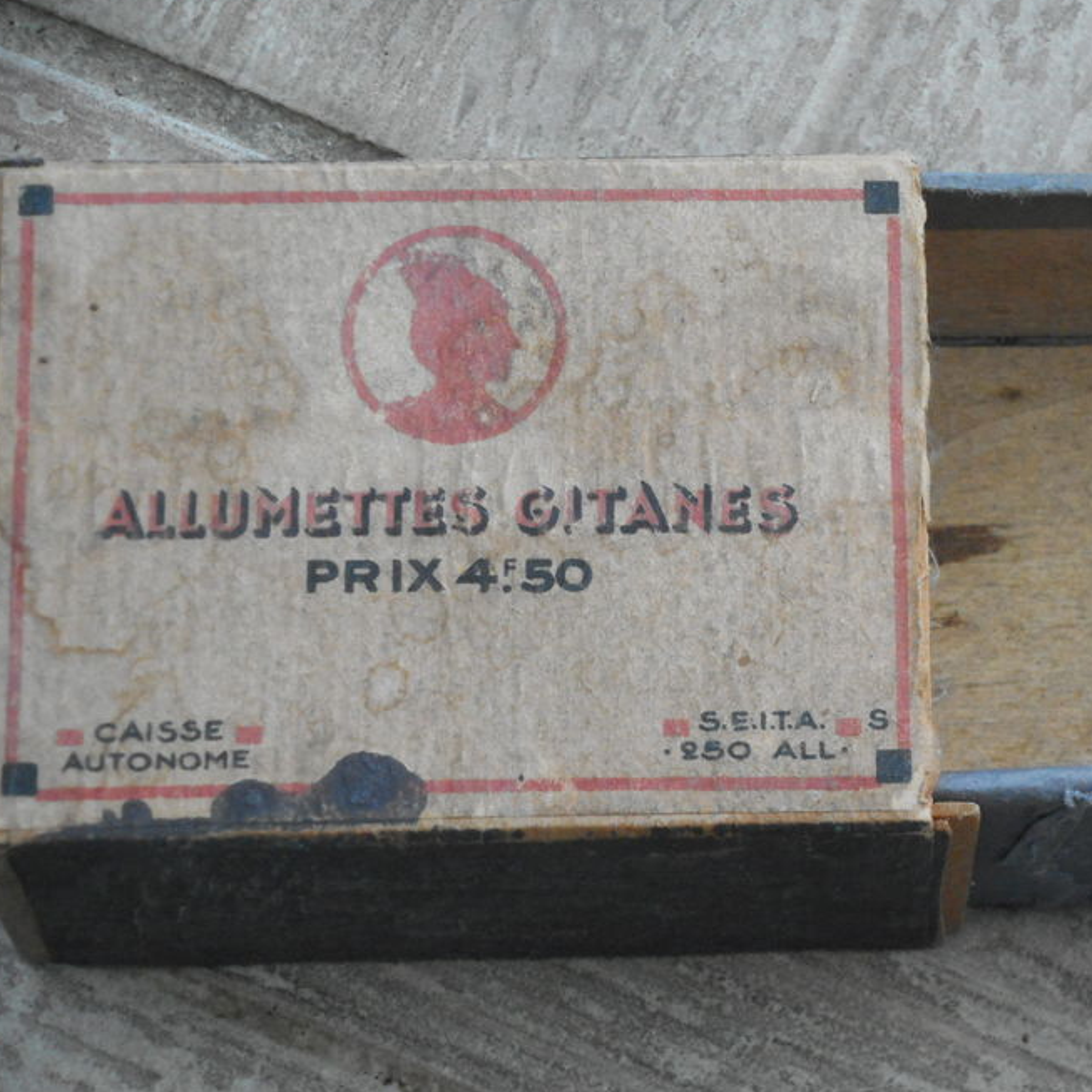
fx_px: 4925
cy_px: 602
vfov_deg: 12.7
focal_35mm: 138
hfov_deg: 12.6
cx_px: 786
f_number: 5.8
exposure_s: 1/60
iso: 450
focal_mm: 18.2
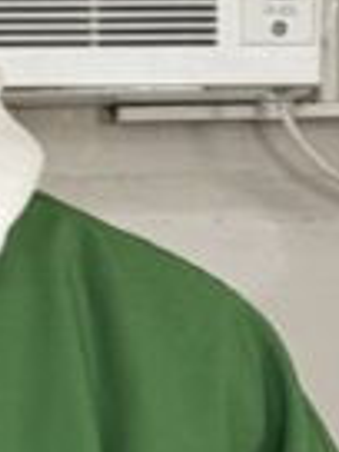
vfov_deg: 5.3
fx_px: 4714
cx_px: -136
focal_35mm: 361
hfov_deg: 4.1
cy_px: 1230
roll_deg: +0.4
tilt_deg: -8.9
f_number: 1.78
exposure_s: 1/60
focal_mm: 6.76
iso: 160
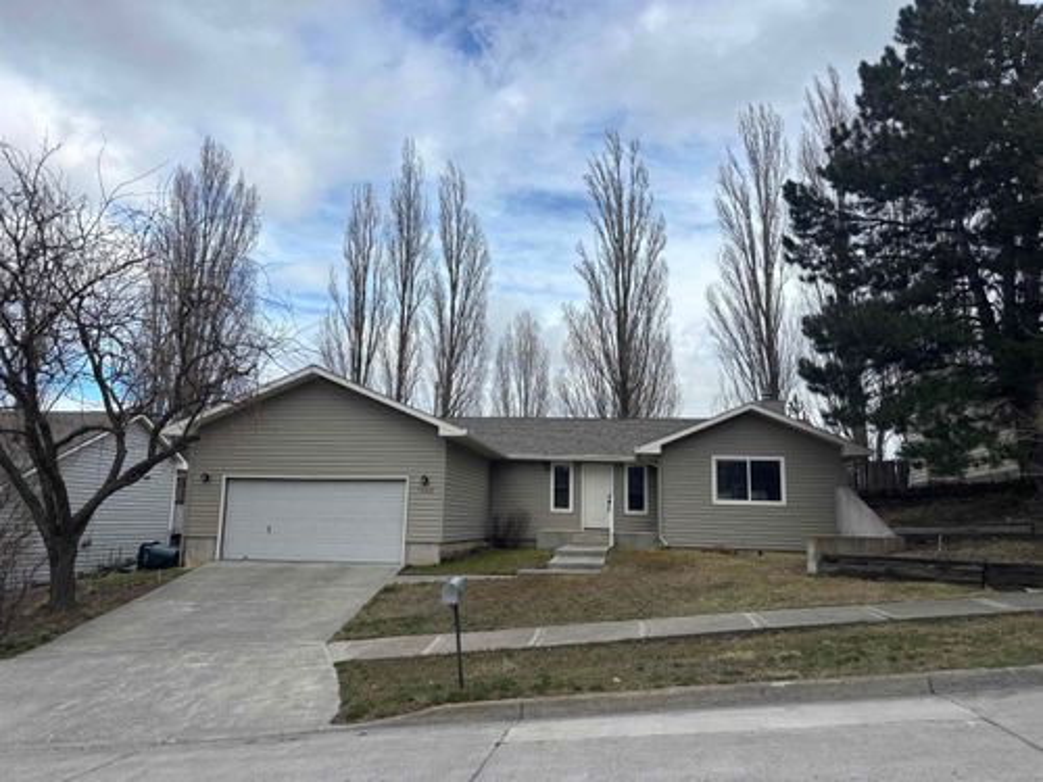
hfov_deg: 67.3
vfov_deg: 53.1
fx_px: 783
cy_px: 391
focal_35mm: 26
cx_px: 522
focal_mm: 5.96
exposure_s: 1/3205
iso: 50
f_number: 1.6
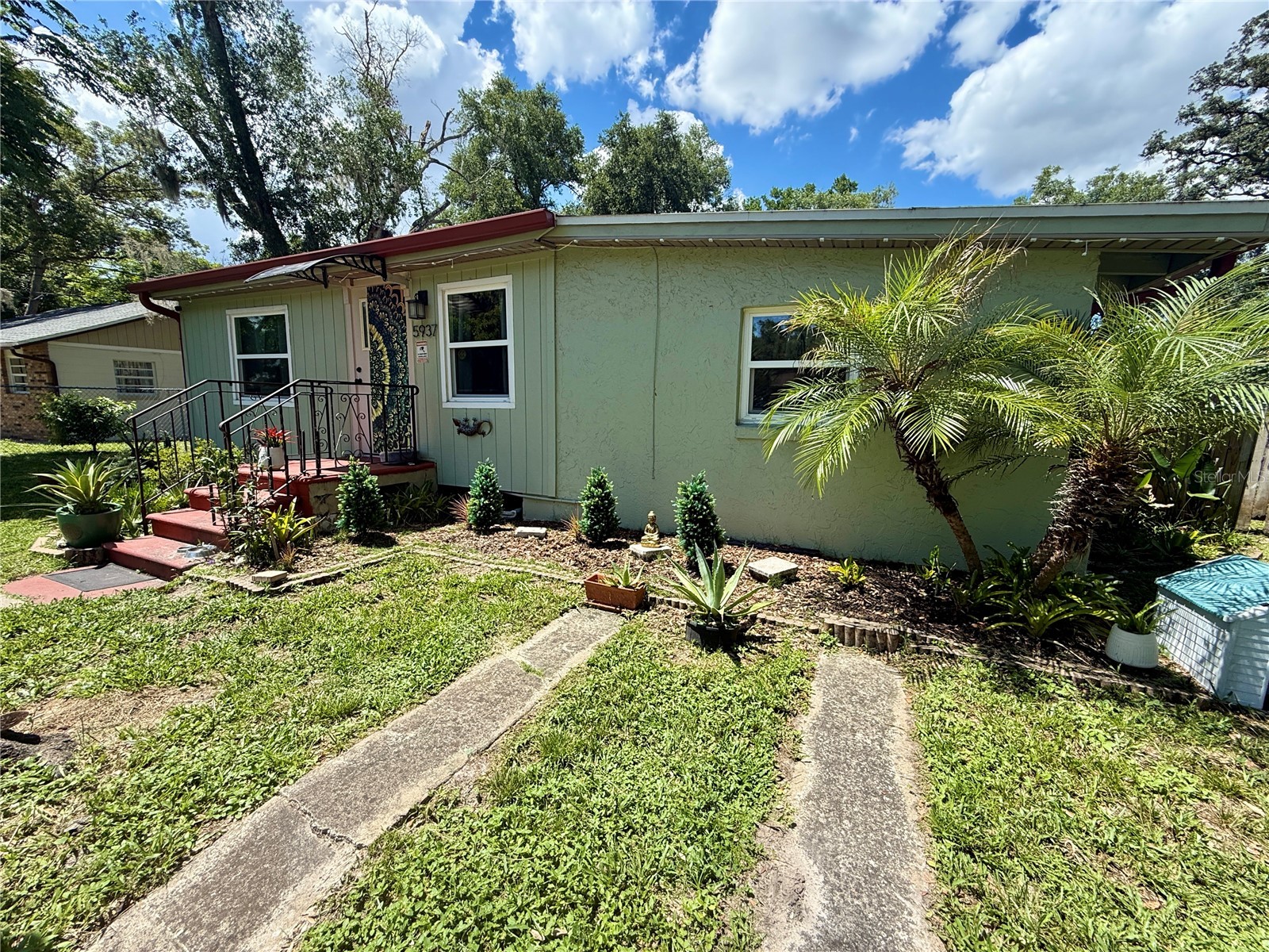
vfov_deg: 85.7
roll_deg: -2.0
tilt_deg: -8.9
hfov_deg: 102.1
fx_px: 513
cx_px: 634
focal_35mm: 14
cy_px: 476
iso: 50
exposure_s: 1/799
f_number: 2.2
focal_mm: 2.22
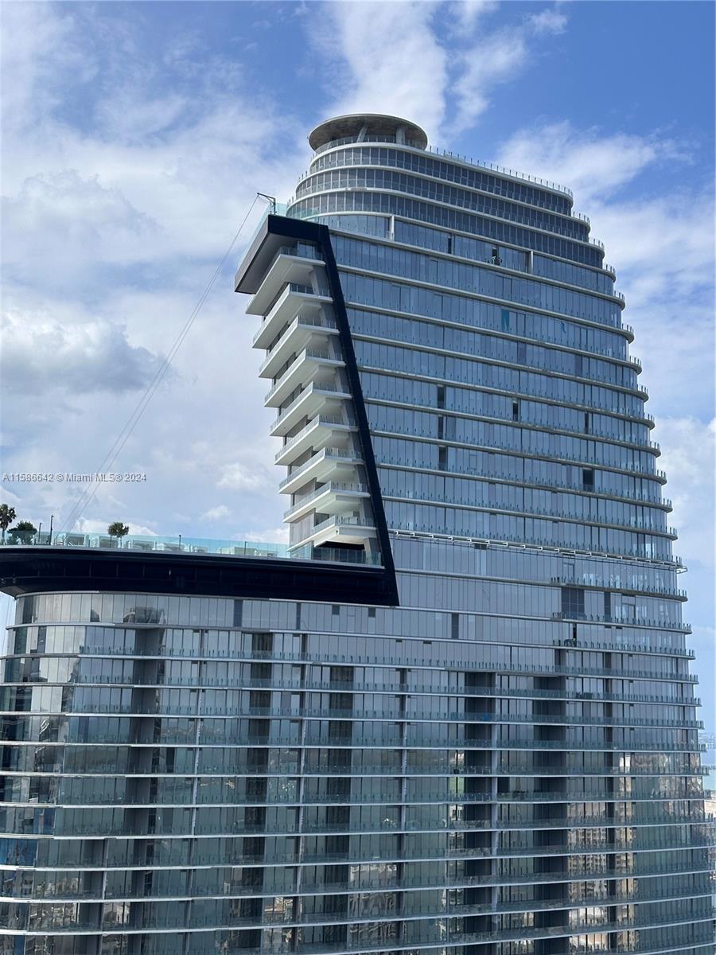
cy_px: 478
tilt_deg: +10.2
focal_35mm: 48
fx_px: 1324
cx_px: 358
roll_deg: -1.6
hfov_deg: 30.3
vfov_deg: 39.7
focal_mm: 6.86
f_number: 1.78
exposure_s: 1/5556
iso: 64
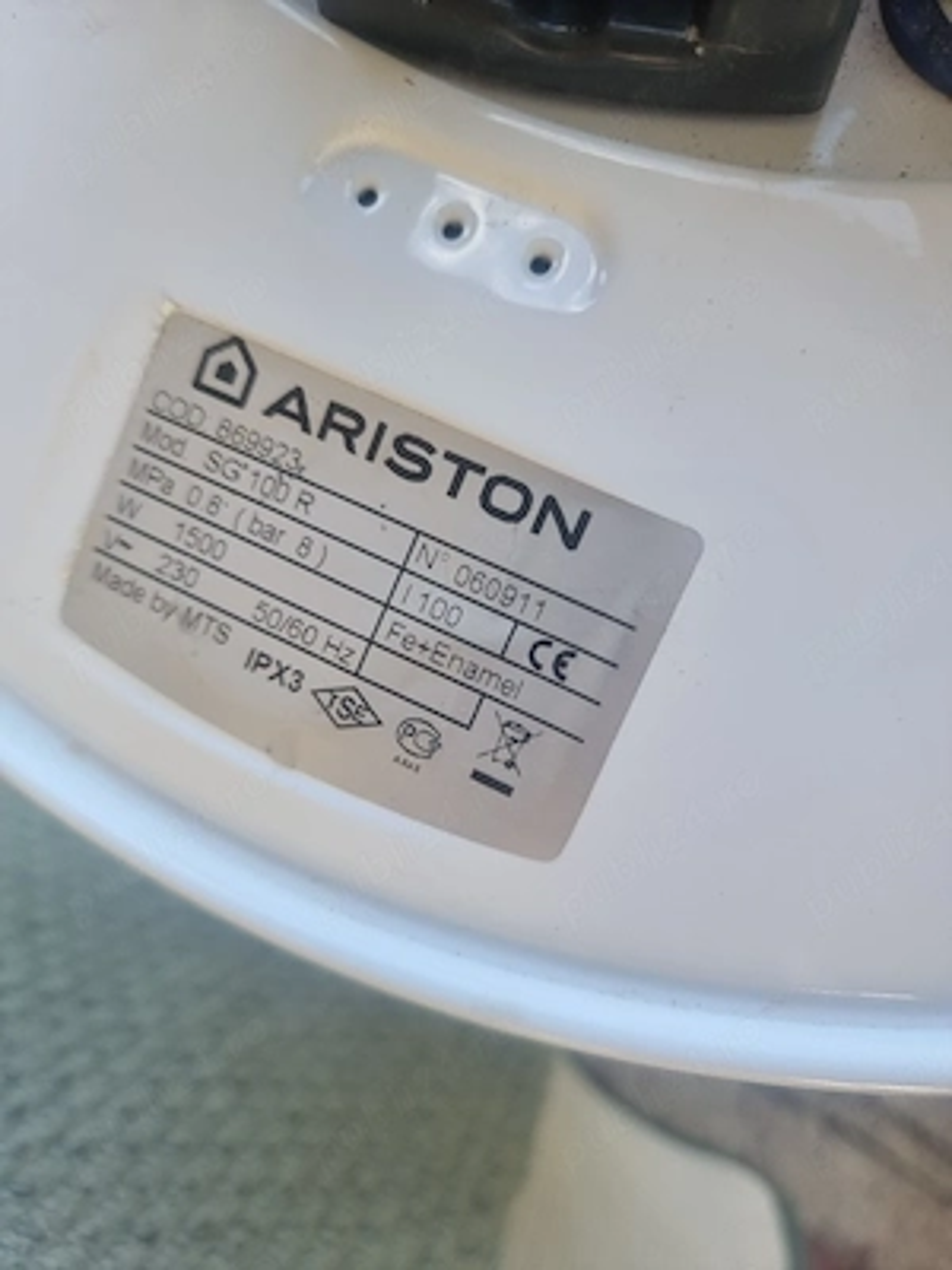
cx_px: 476
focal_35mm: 24
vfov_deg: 71.6
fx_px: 880
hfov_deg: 56.8
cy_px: 635
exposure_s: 1/100
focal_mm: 6.7
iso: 50
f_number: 1.8
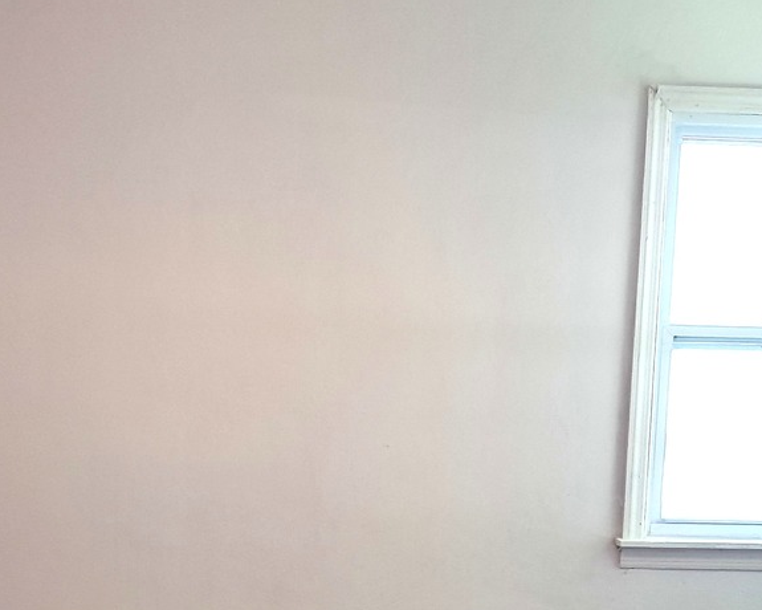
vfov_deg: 22.6
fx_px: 1488
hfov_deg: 28.6
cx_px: 273
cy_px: 534
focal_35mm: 66
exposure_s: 1/50
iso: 80
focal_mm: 4
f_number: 1.8
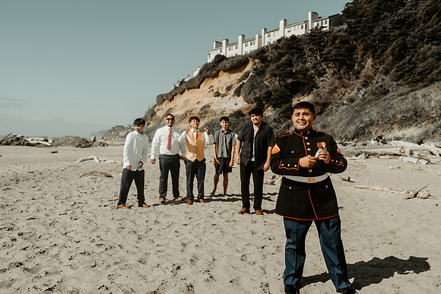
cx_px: 220
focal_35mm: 35
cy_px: 147
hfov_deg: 54.3
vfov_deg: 37.8
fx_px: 430
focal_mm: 35
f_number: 4
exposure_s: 1/3200
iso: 100
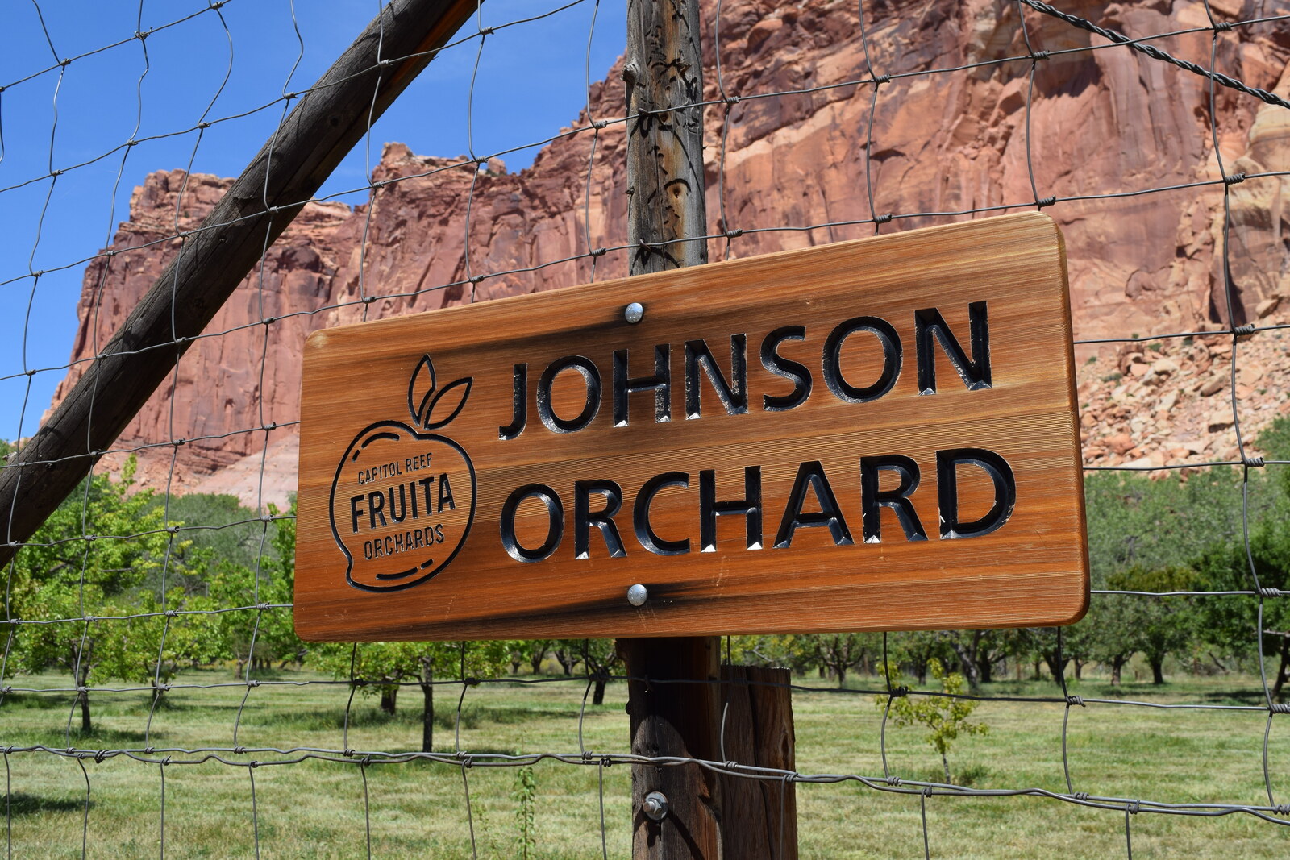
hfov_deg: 53.1
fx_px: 1290
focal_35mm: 36
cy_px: 430
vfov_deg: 36.9
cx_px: 645
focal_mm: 24
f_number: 10
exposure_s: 1/400
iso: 200
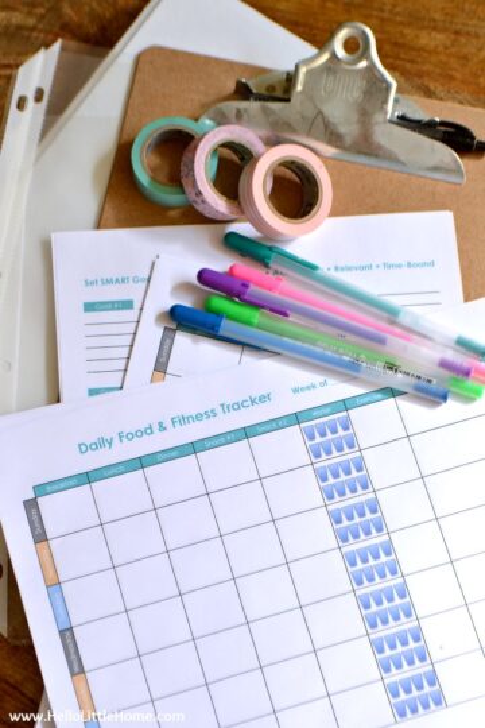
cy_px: 364
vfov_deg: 28.1
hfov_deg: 18.9
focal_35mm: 72
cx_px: 242
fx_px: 1455
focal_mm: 48
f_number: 8
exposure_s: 1/15
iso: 200
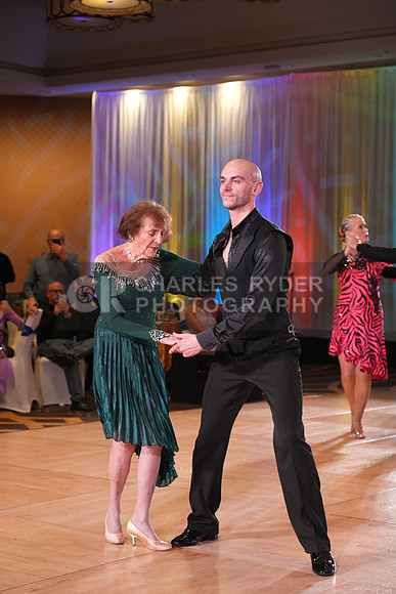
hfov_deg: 19.2
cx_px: 198
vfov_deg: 28.4
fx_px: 1171
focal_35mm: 71
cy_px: 297
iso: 2500
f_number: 4
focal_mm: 71
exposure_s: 1/400
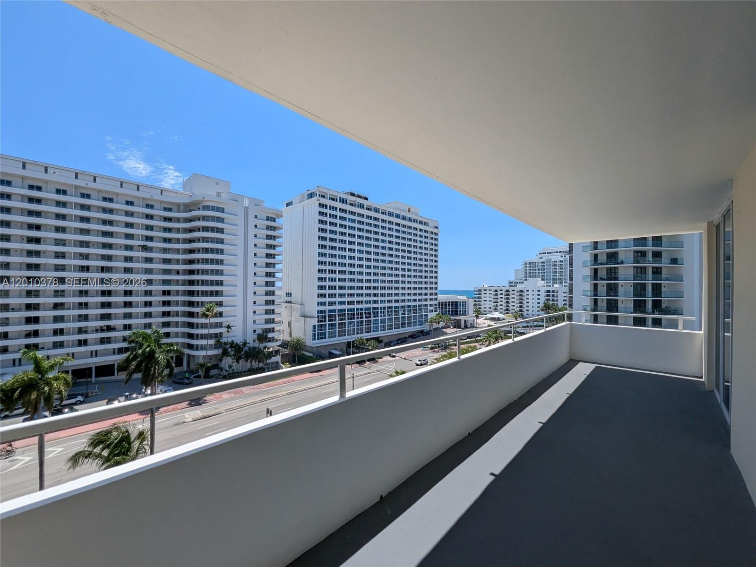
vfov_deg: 89.9
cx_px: 378
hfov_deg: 106.2
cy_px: 284
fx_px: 284
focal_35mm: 13
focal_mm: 1.95
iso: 48
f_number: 2.2
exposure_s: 1/1942
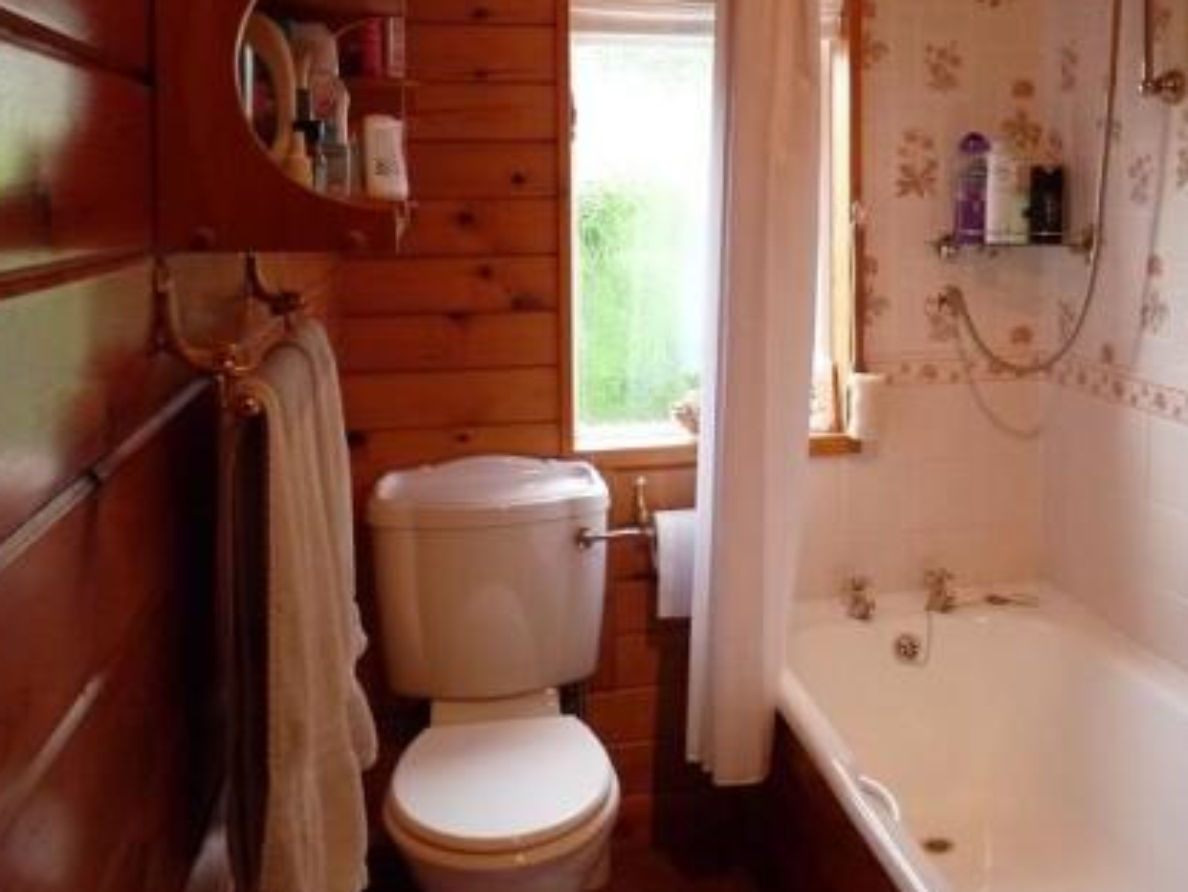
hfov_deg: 48.1
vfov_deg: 37.2
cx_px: 796
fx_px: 1305
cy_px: 277
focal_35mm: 38
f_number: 2.8
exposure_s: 1/30
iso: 400
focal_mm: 4.8
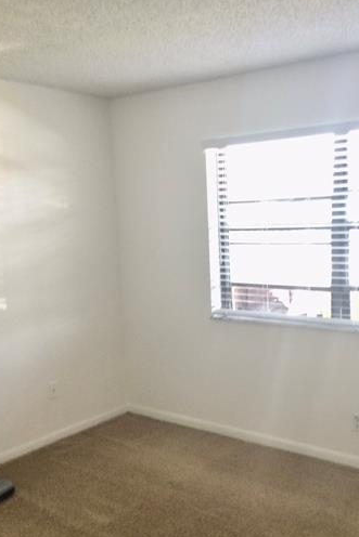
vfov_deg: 49.4
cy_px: 303
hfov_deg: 34.1
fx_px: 583
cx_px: 213
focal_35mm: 39
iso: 50
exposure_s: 1/30
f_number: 2.4
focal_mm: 3.3
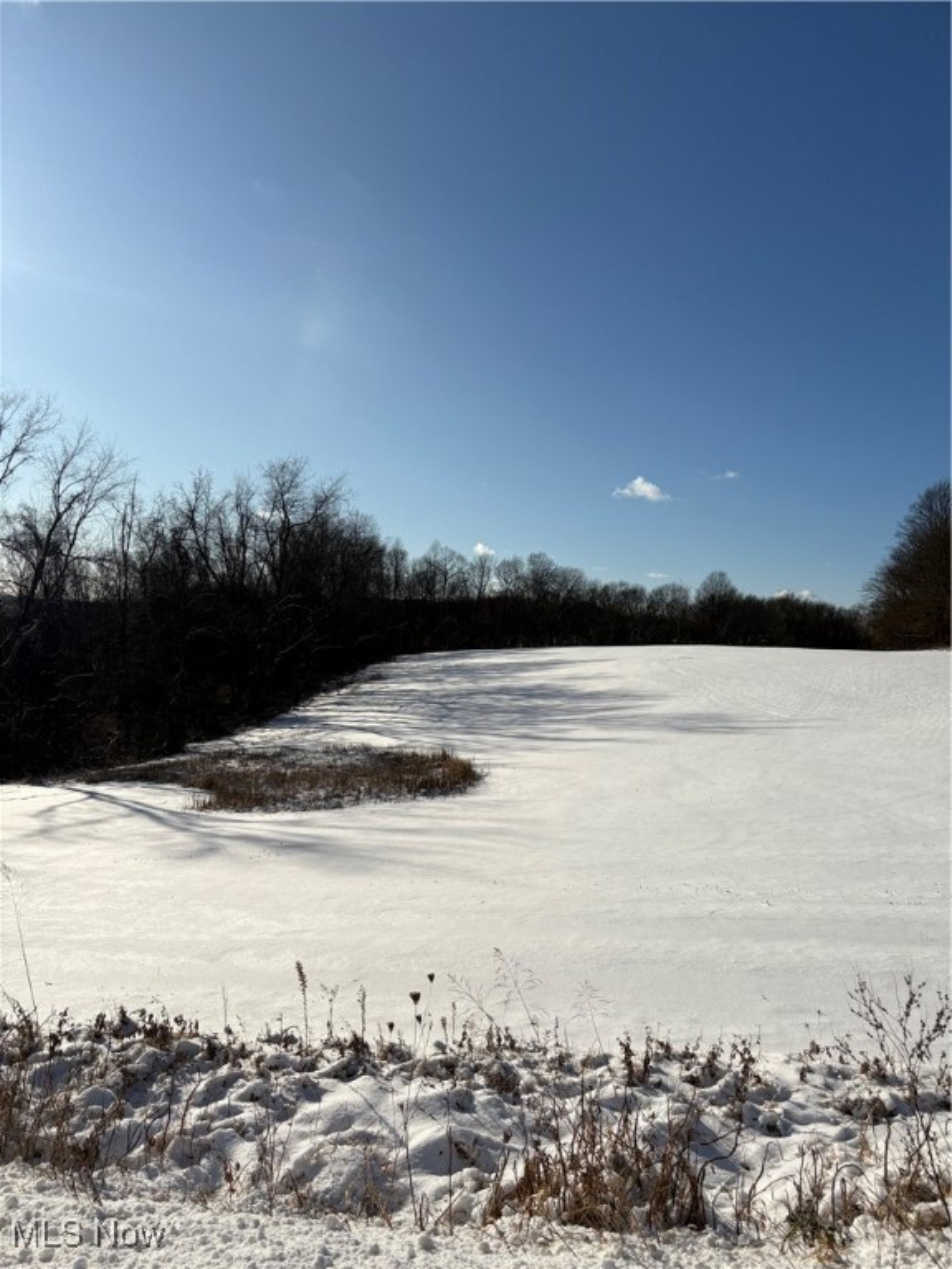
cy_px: 634
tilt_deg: -0.2
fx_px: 953
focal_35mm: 26
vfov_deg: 67.3
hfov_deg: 53.1
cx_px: 476
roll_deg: -4.9
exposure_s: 1/10101
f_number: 1.6
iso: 40
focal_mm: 5.96
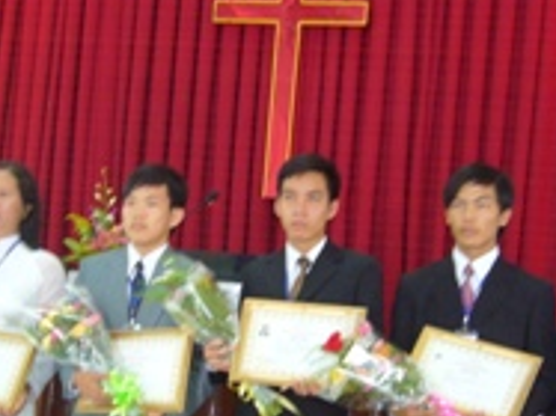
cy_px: 315
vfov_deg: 17.4
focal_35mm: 84
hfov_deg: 23.3
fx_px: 1348
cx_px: 241
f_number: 2.8
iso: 125
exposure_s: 1/8
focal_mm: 5.8
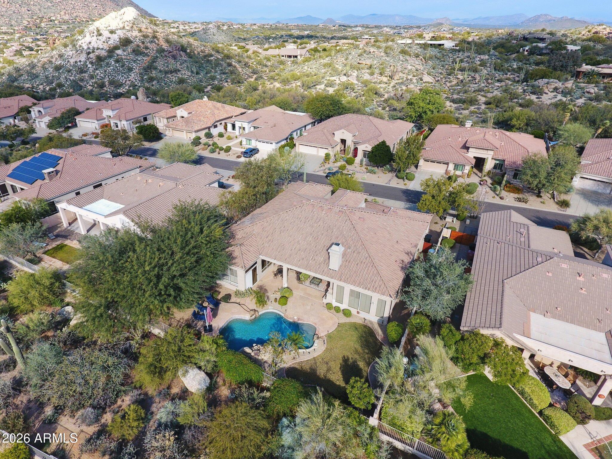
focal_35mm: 20
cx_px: 306
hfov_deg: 81.7
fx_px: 354
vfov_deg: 66.0
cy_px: 230
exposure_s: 1/558
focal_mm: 3.6
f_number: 2.8
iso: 100
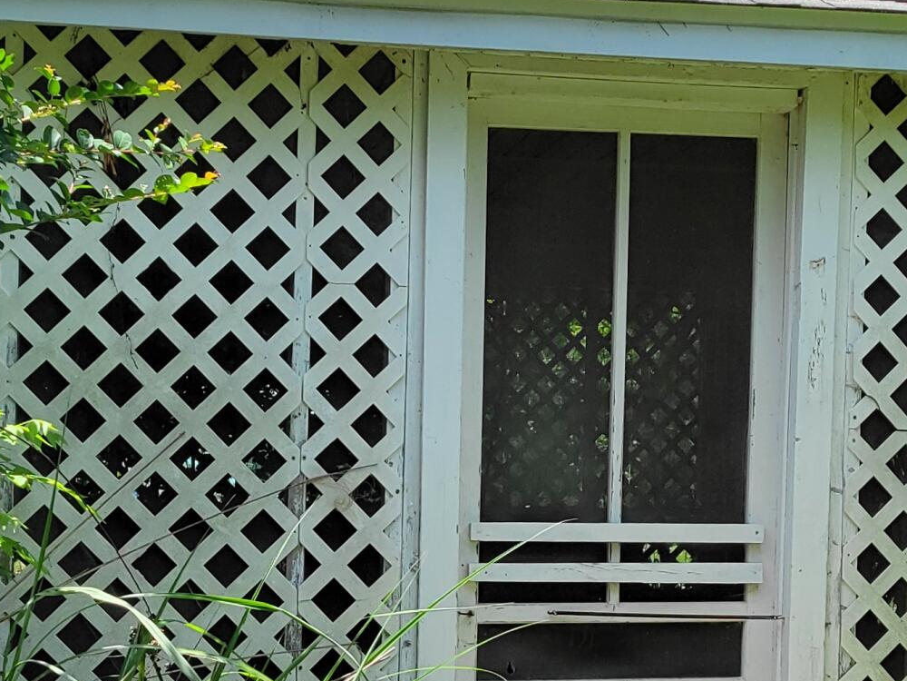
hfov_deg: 24.9
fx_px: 2044
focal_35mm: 78
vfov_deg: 18.7
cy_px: 554
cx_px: 570
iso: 40
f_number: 1.8
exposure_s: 1/876
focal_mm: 5.4
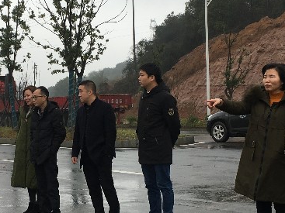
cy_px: 126
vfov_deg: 18.2
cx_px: 78
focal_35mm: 81
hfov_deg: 23.9
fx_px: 667
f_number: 2.2
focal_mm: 4.15
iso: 25
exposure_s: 1/178
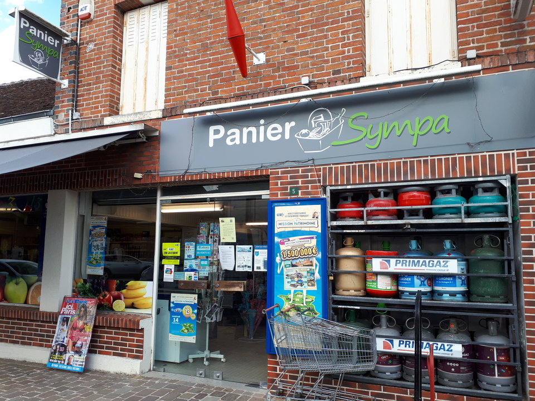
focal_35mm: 27
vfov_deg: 51.4
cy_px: 200
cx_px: 268
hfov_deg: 65.3
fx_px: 417
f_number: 1.9
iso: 40
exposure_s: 1/351
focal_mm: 3.6
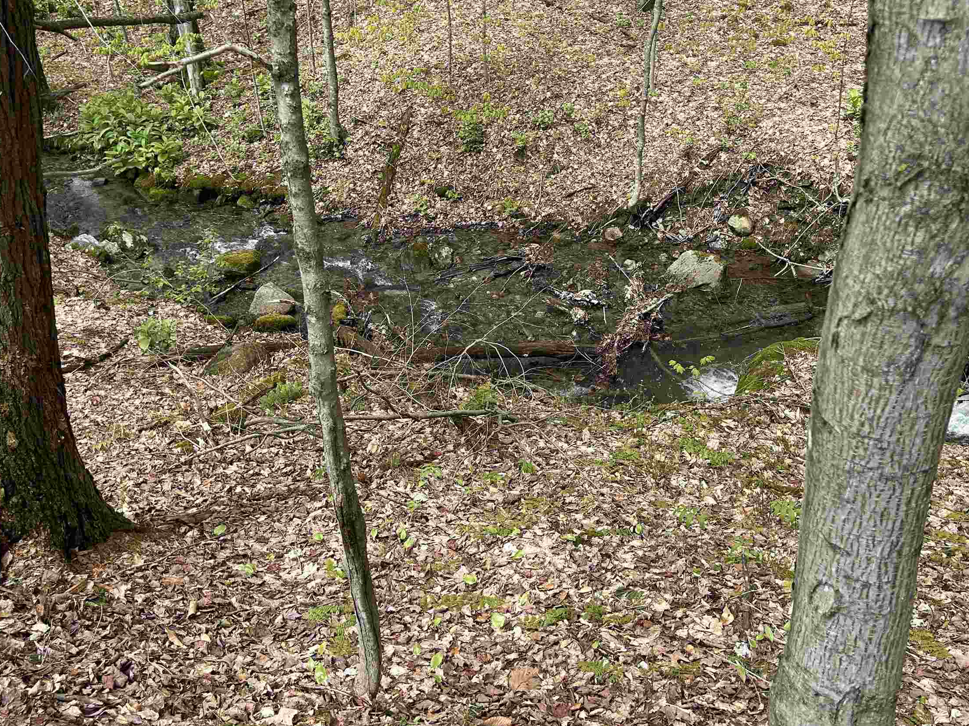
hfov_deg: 51.3
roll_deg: -1.9
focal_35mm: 36
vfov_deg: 39.4
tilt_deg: -30.9
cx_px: 525
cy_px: 271
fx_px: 1008
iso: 50
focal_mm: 5.7
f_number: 1.5
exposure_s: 1/1135
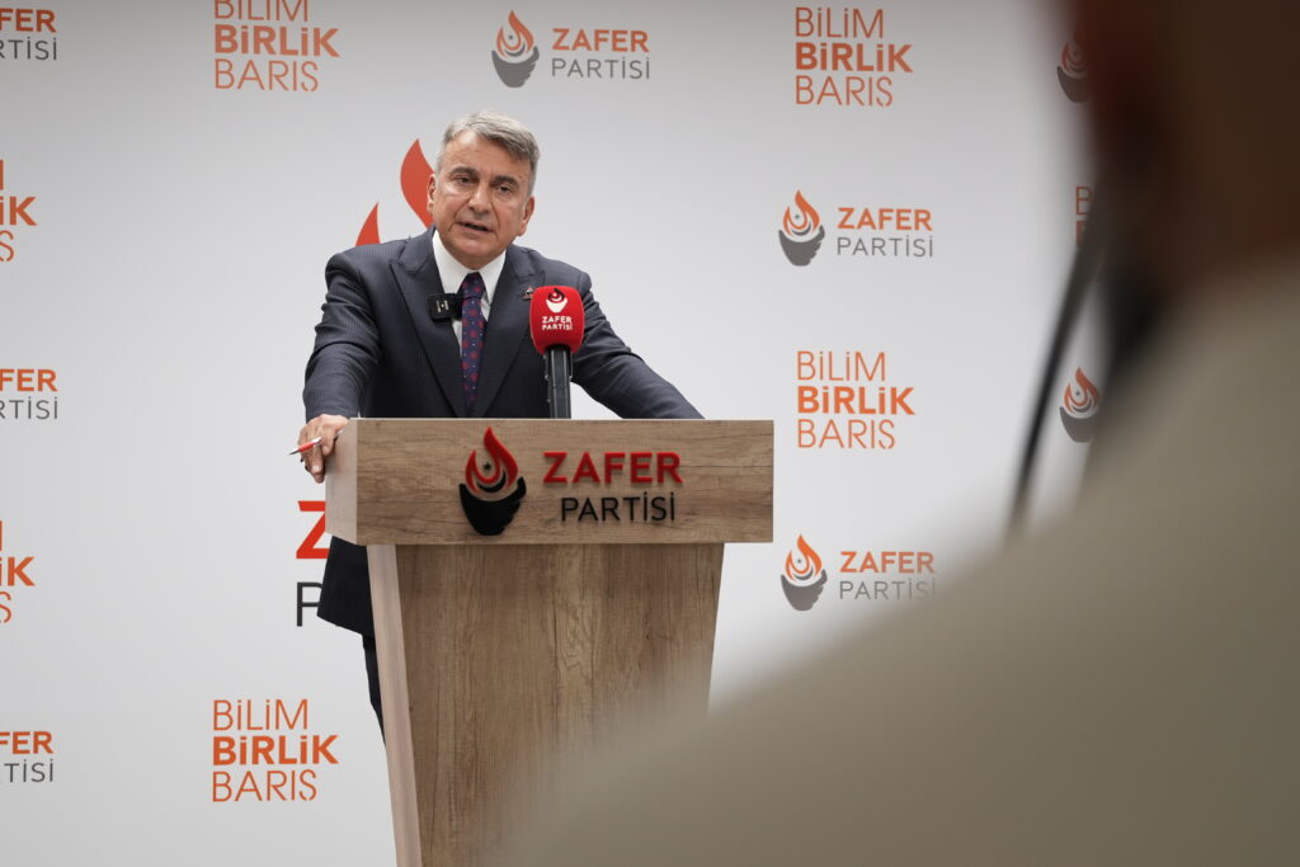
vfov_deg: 13.0
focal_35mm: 105
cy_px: 434
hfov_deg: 19.5
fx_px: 3792
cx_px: 650
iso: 250
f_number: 2.8
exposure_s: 1/100
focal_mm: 70
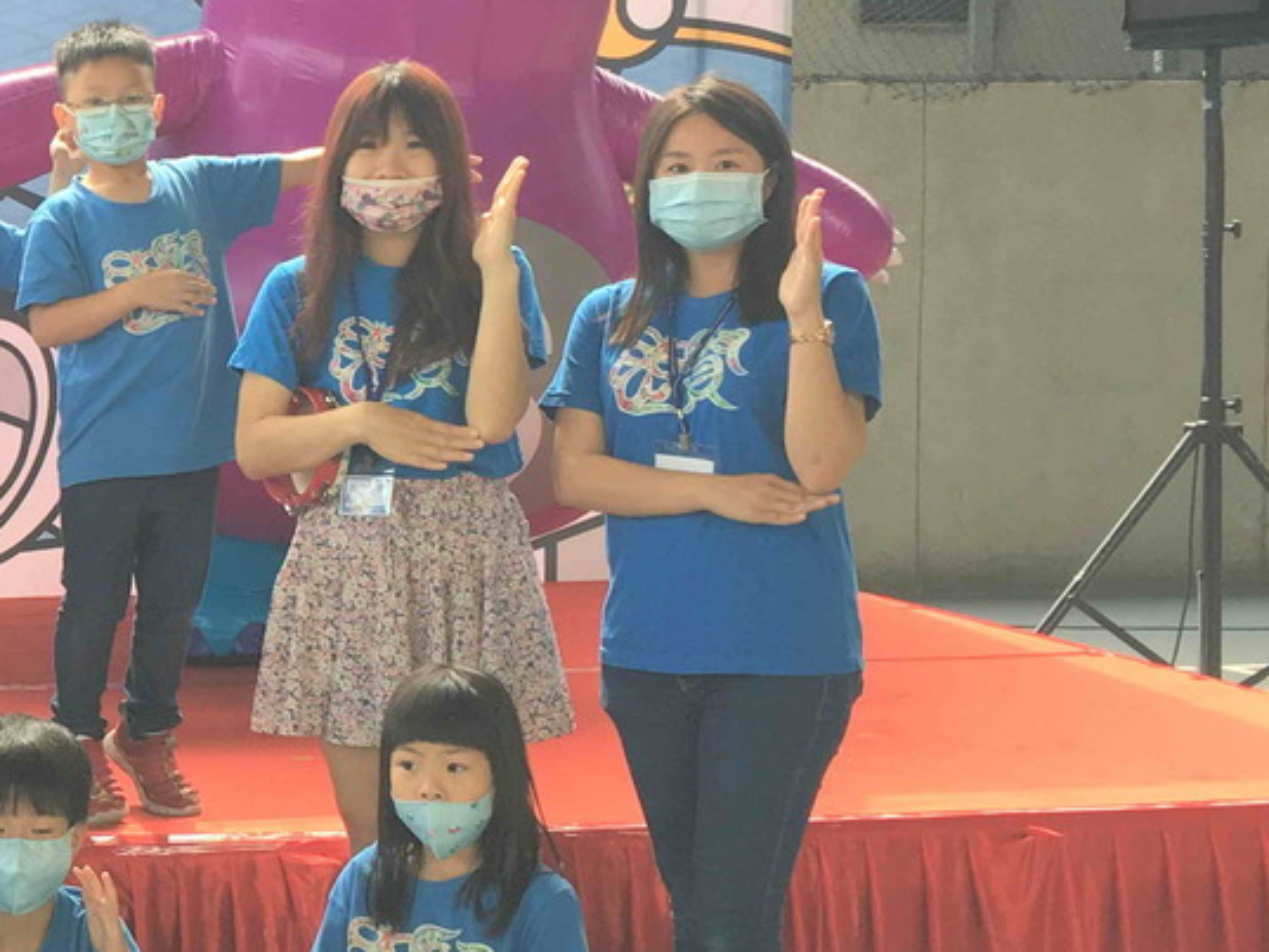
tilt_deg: -3.5
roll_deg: -0.4
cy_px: 398
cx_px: -321
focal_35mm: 81
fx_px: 2970
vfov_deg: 18.2
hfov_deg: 22.0
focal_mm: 4.15
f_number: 2.2
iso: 25
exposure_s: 1/120
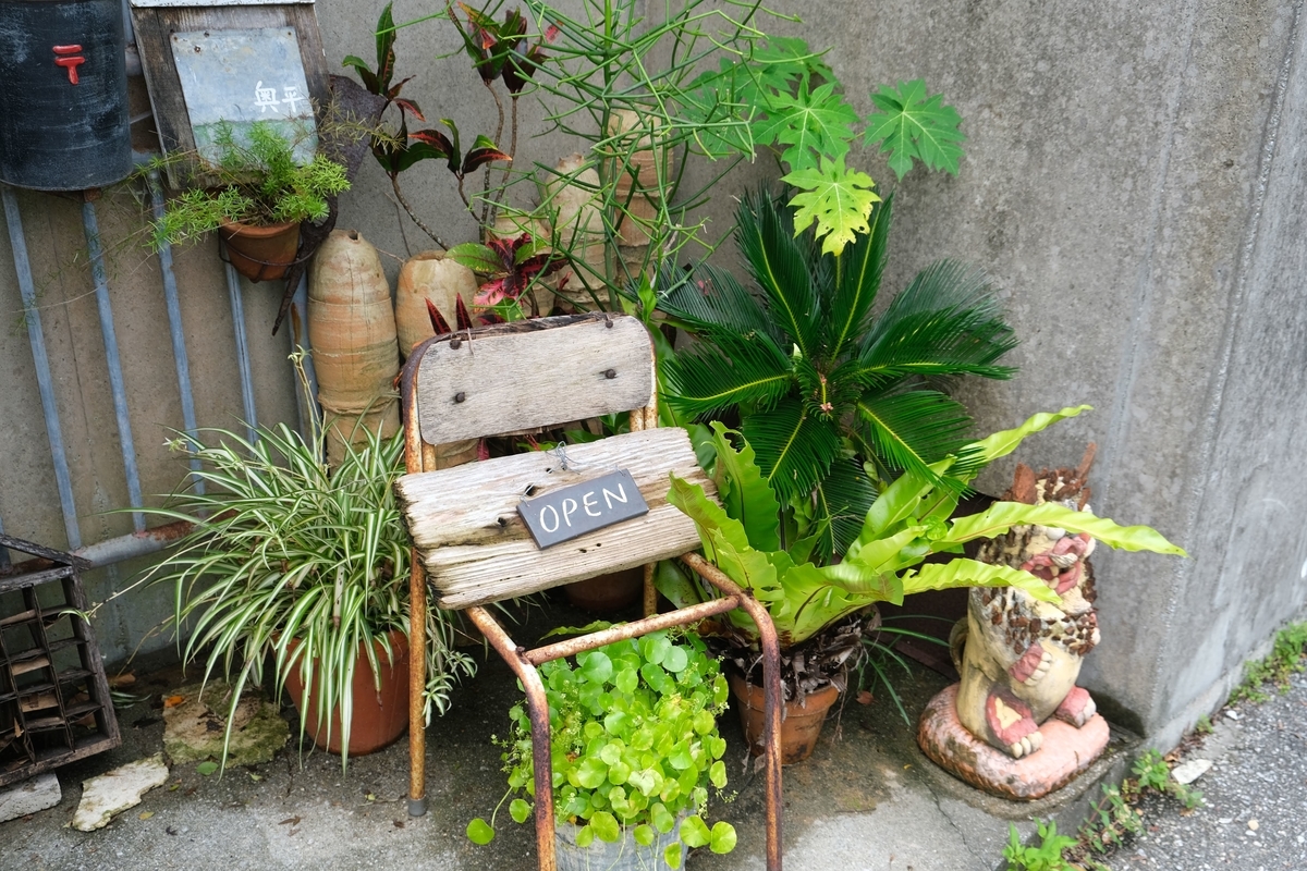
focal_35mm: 31
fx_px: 1125
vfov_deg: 42.3
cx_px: 654
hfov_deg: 60.3
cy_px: 436
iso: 160
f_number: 4.5
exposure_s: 1/140
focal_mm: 20.5
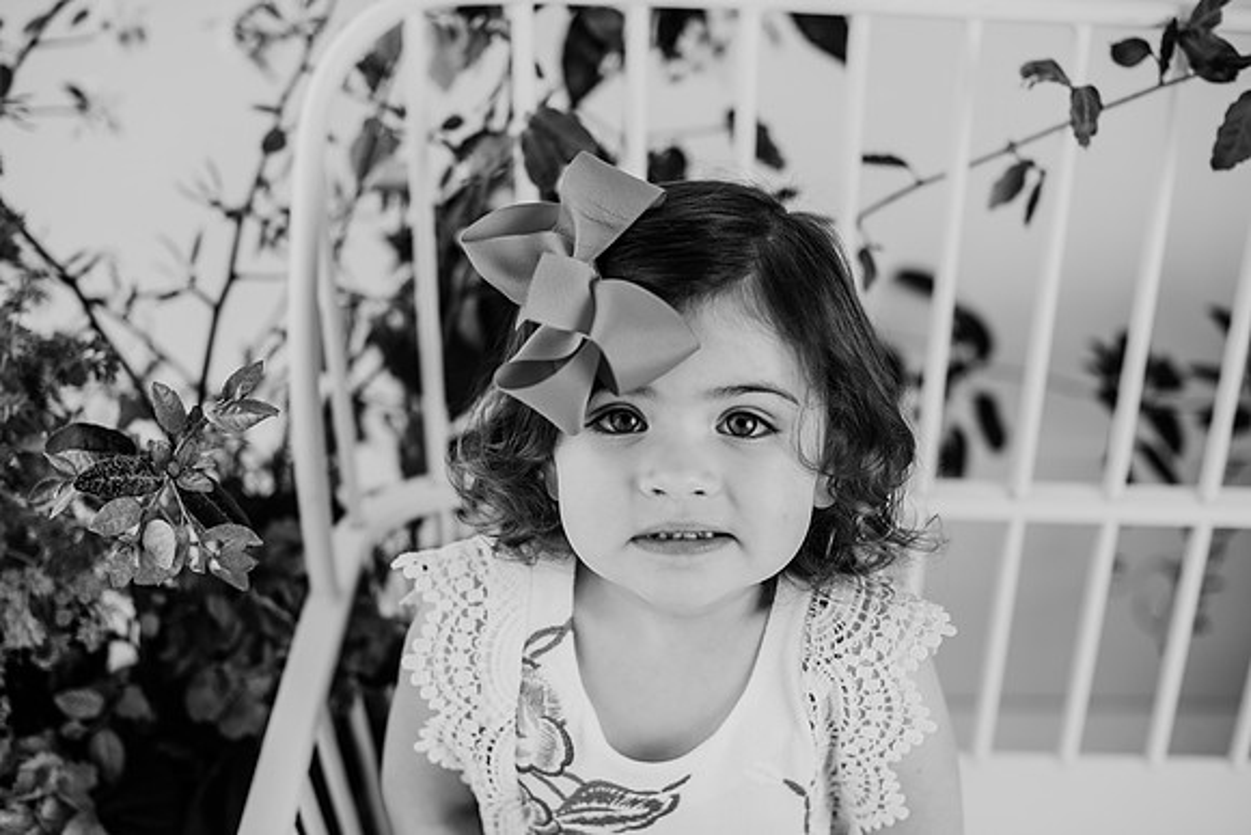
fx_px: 1738
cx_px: 626
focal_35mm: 50
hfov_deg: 39.6
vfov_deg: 27.0
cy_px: 418
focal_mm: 50
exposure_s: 1/160
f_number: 2.8
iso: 125
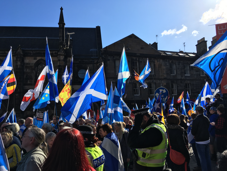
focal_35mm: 29
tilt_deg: +6.0
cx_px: 114
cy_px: 86
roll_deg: +3.0
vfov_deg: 48.2
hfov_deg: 61.7
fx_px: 190
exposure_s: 1/1508
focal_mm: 4.15
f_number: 2.2
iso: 25
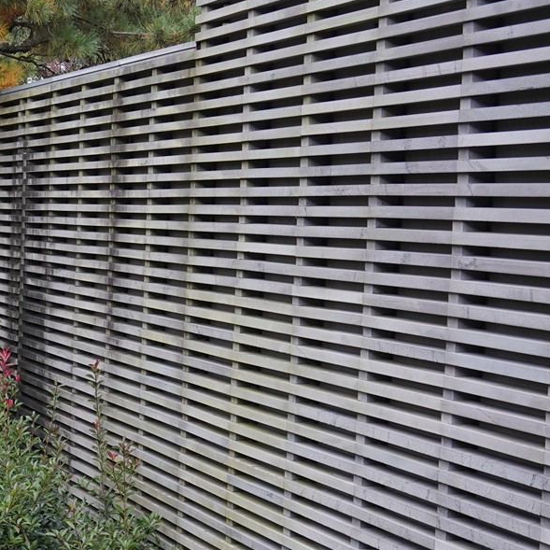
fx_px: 1816
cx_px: -335
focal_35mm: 101
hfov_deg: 15.5
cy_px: 500
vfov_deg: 17.0
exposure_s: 1/100
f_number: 5.6
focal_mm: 35
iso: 400
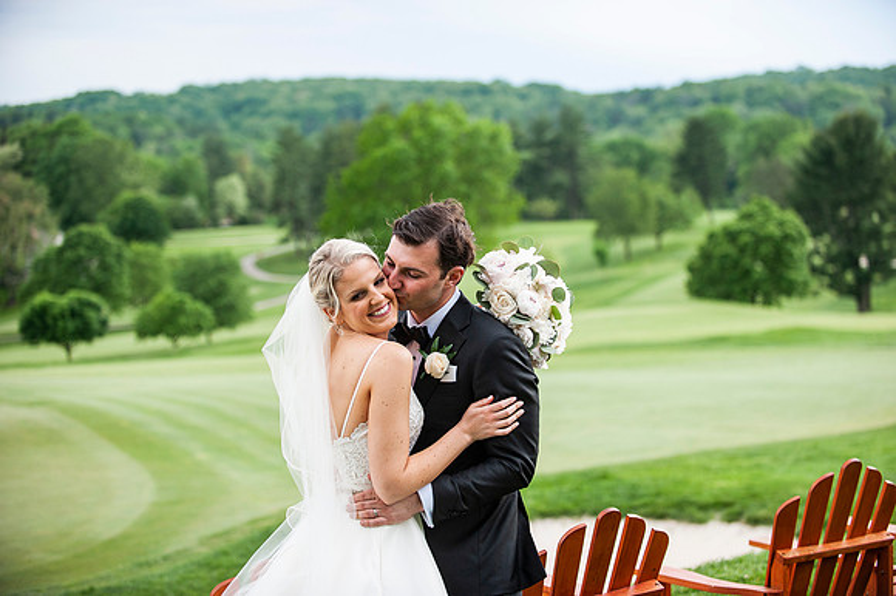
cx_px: 448
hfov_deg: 28.9
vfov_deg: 19.4
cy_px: 298
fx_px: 1741
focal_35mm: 70
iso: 640
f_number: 2.8
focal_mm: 70
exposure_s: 1/800
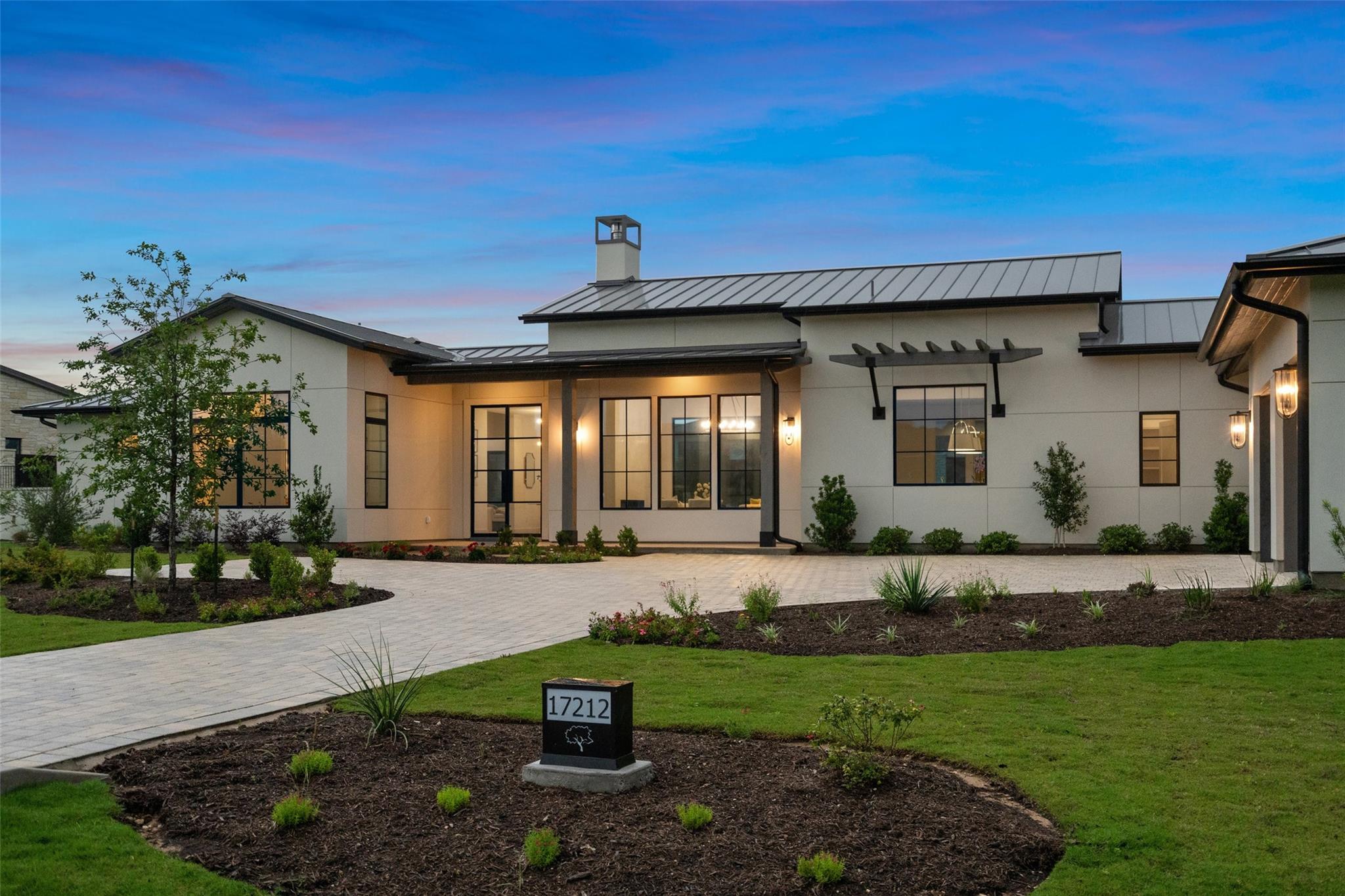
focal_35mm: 35
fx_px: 1307
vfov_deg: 37.8
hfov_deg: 54.4
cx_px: 672
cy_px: 448
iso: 3200
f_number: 4
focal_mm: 35
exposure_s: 1/160
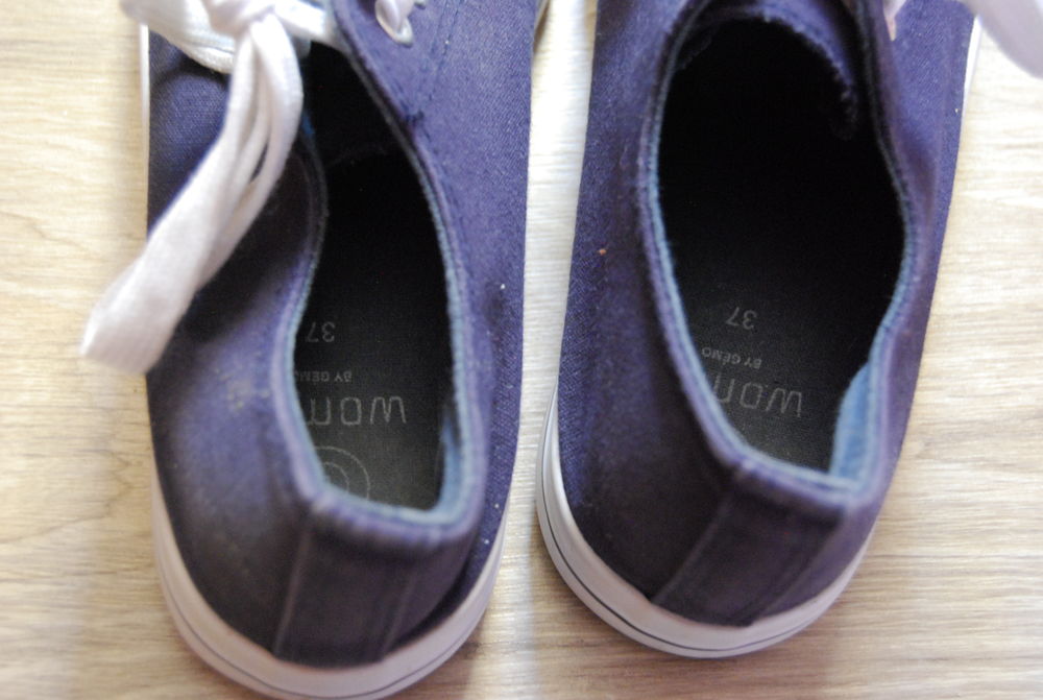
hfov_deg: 41.0
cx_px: 522
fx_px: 1393
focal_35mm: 48
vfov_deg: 28.2
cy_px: 350
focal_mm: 32
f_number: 4.5
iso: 1600
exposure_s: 1/13
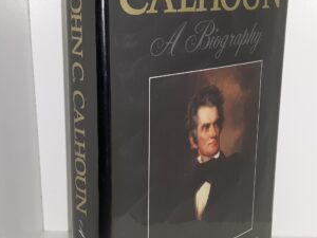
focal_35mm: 56
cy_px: 121
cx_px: 180
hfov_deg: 34.3
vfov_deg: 26.1
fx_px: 513
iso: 64
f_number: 1.7
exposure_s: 1/120
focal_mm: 3.7
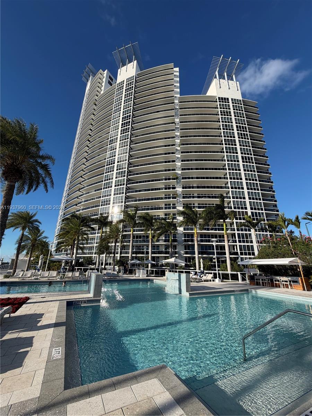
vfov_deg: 102.1
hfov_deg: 85.7
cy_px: 208
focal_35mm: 14
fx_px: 168
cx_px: 156
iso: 20
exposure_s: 1/876
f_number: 2.2
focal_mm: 2.22
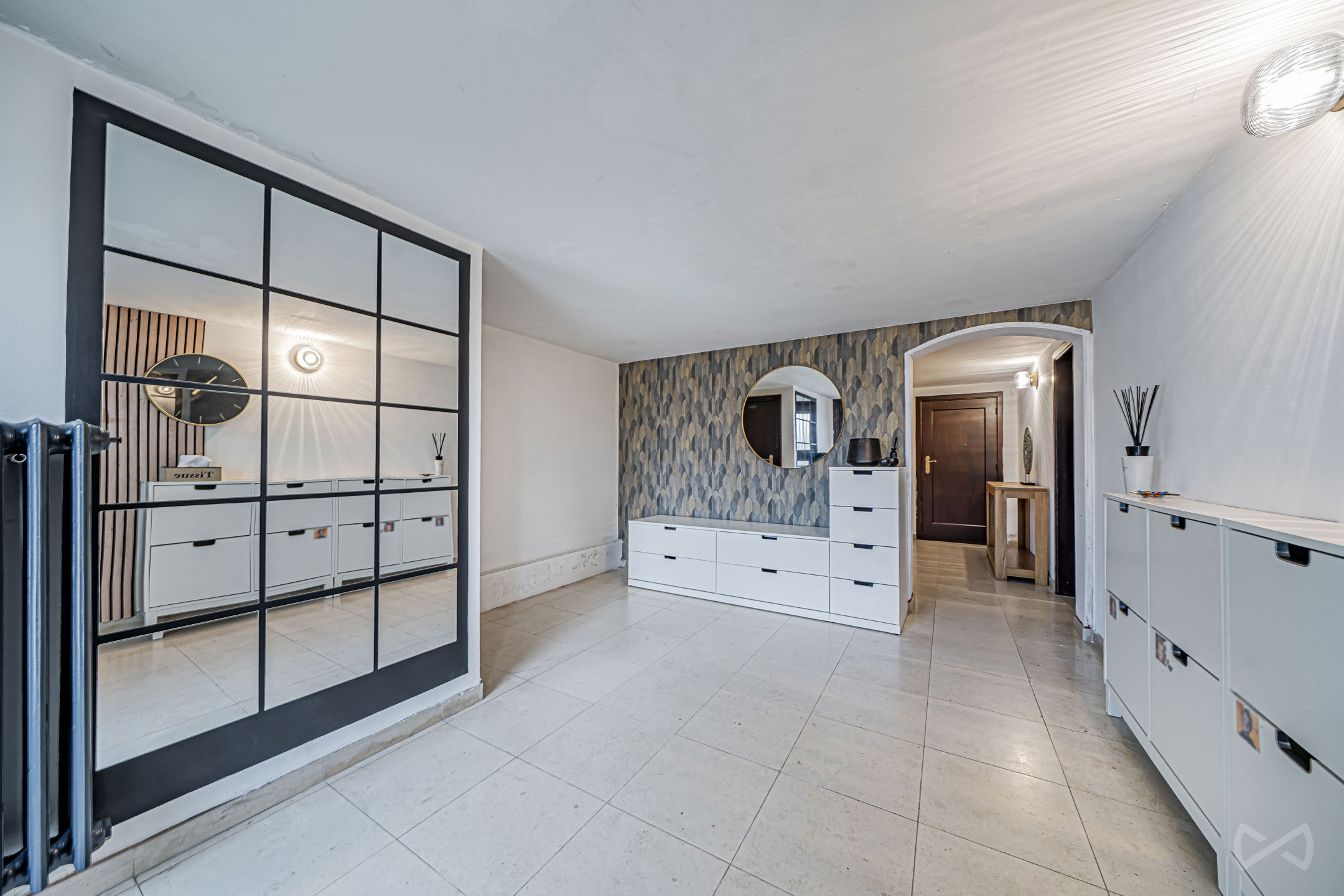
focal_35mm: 12
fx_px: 448
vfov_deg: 90.0
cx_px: 672
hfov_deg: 112.6
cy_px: 448
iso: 100
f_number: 7.1
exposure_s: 1/2.5
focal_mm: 12
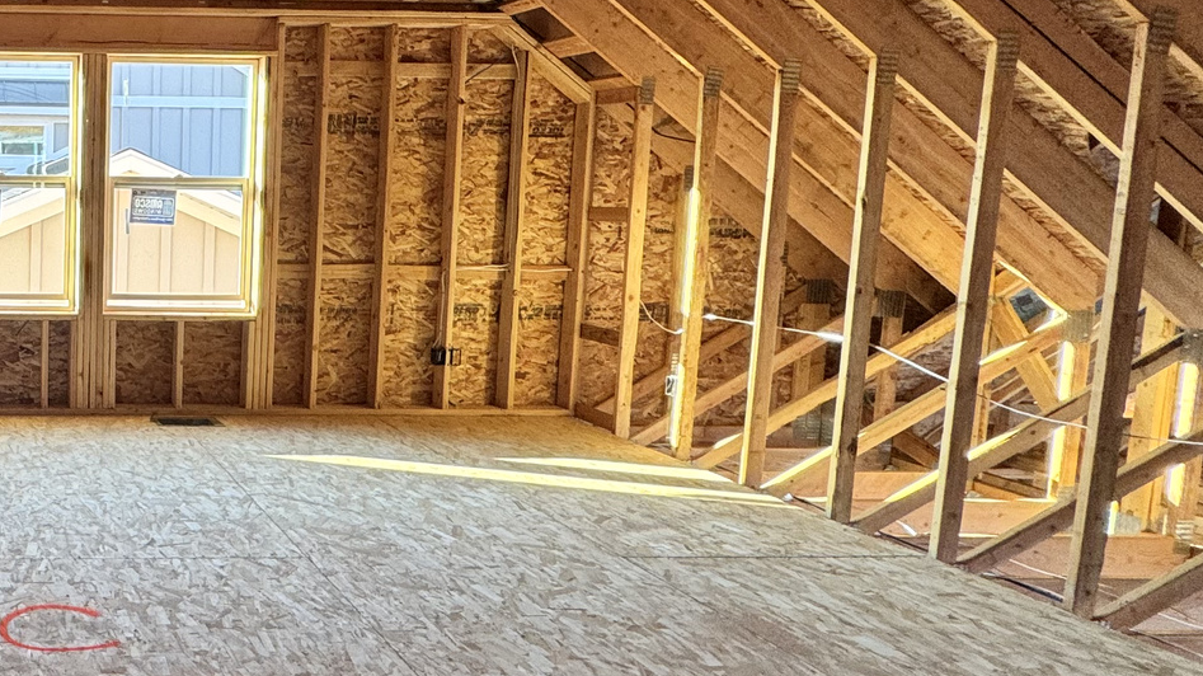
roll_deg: -0.1
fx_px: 1052
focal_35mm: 33
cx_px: -13
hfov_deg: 48.4
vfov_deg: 35.5
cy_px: 276
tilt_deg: -6.8
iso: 125
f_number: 2.2
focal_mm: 2.22
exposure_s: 1/99
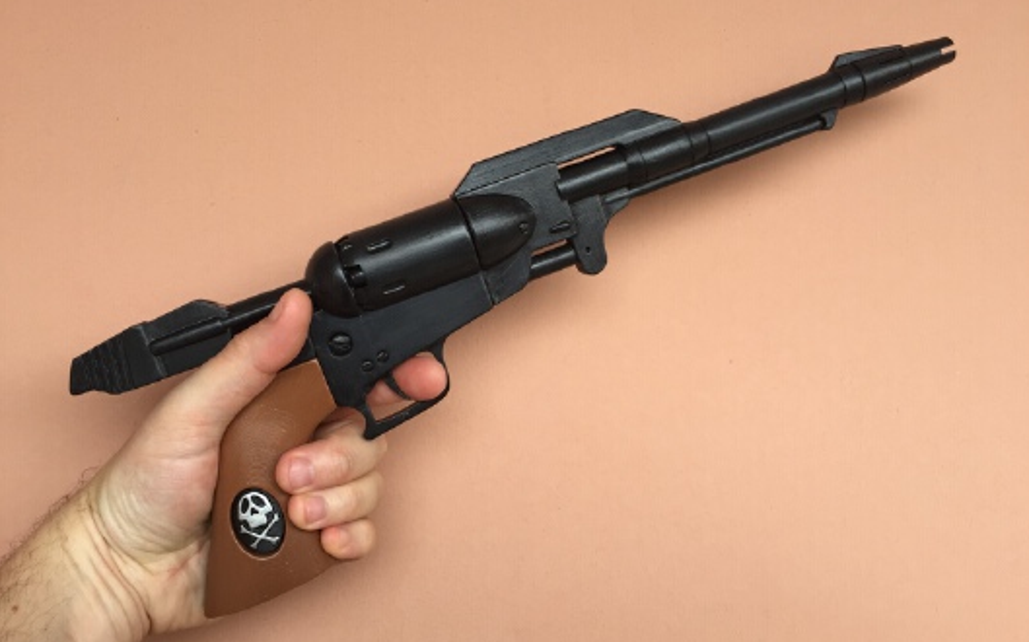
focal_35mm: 31
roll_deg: -0.2
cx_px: 516
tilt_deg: -5.9
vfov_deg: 40.5
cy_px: 325
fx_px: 869
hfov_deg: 61.3
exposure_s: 1/100
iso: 40
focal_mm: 4.15
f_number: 2.2
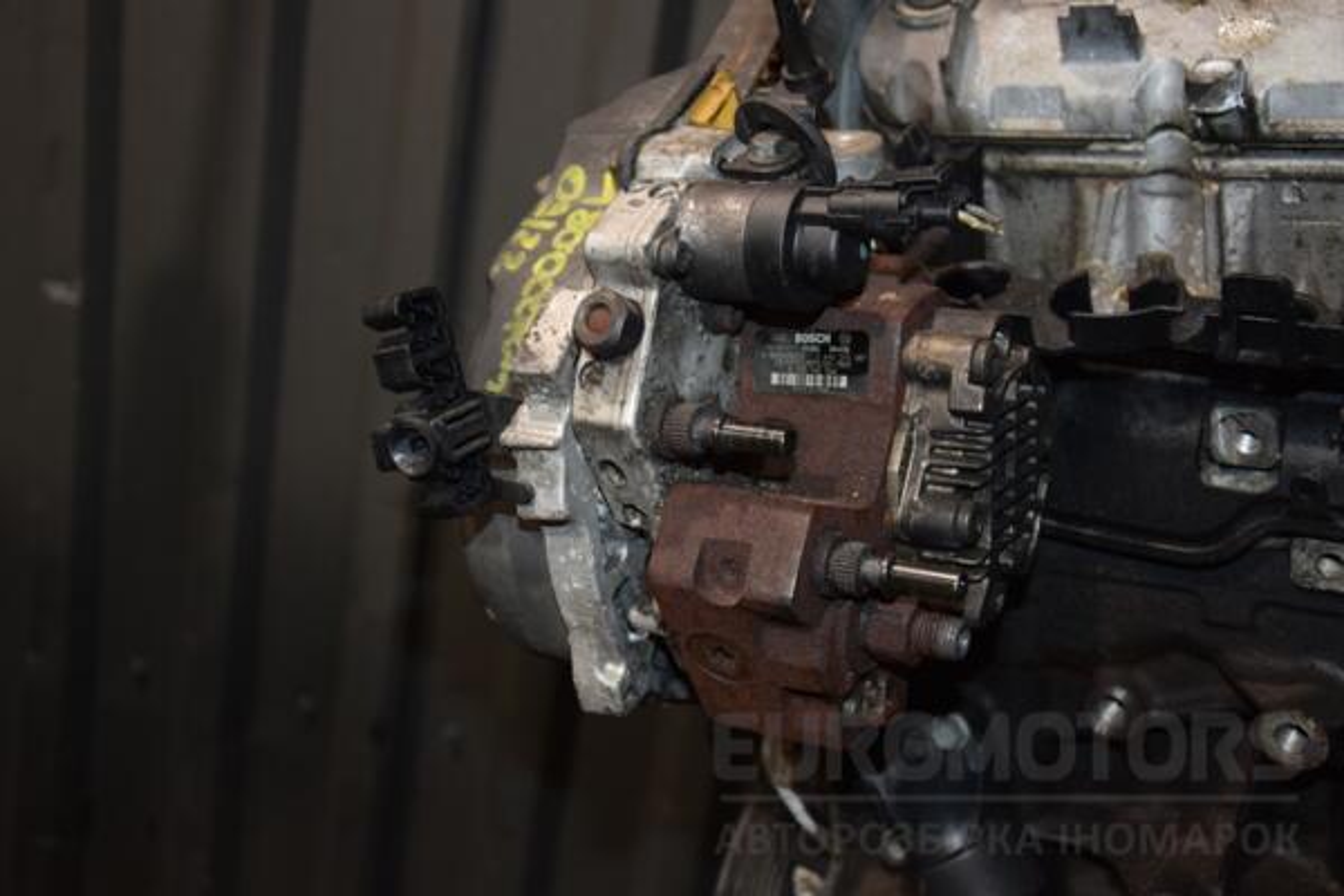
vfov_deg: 28.1
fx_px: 1792
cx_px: 672
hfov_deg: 41.1
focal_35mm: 48
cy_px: 448
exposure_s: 1/60
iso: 800
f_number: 5
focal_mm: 32
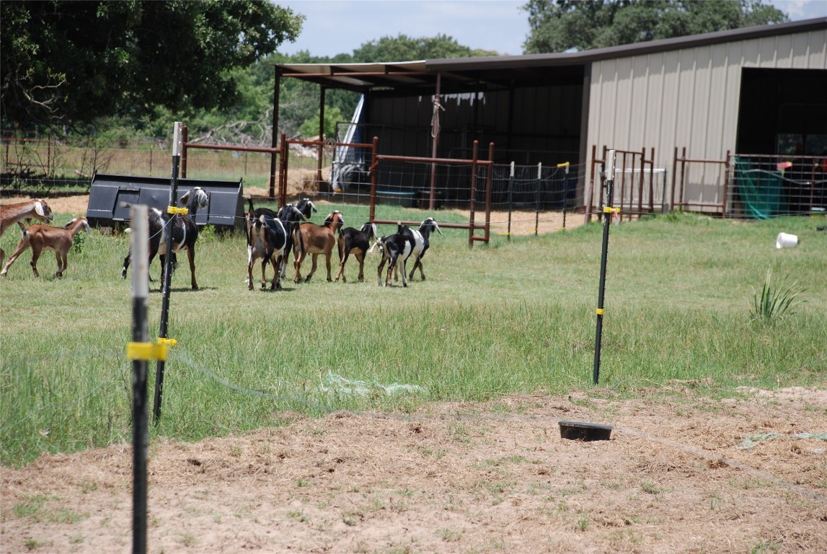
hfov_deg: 14.4
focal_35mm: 142
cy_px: 277
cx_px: 414
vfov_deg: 9.7
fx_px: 3278
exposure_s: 1/500
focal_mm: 95
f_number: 5.6
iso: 180
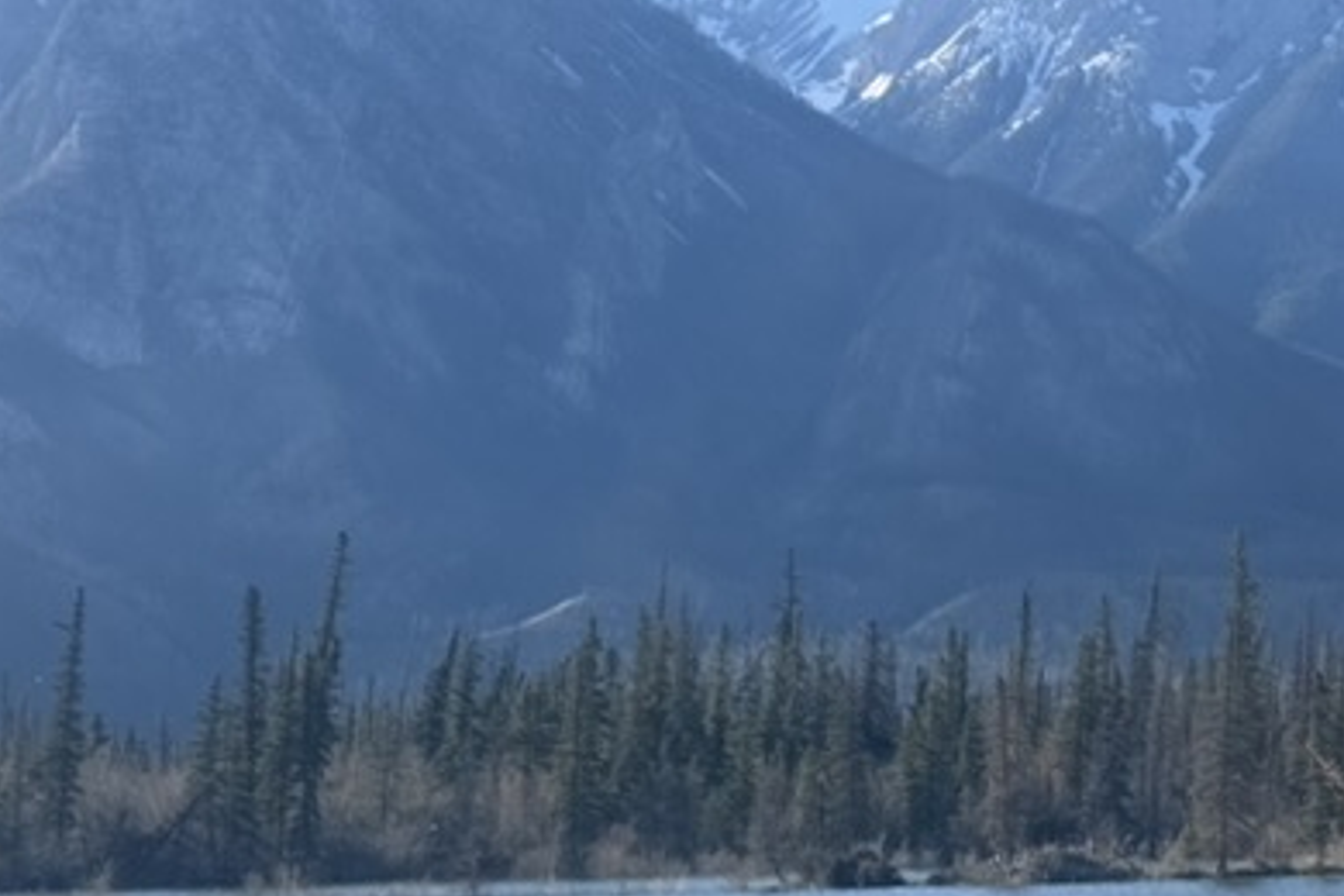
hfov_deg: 15.6
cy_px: 989
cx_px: 1024
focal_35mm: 131
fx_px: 4890
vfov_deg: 10.3
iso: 100
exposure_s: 1/3704
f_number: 1.78
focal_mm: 6.76
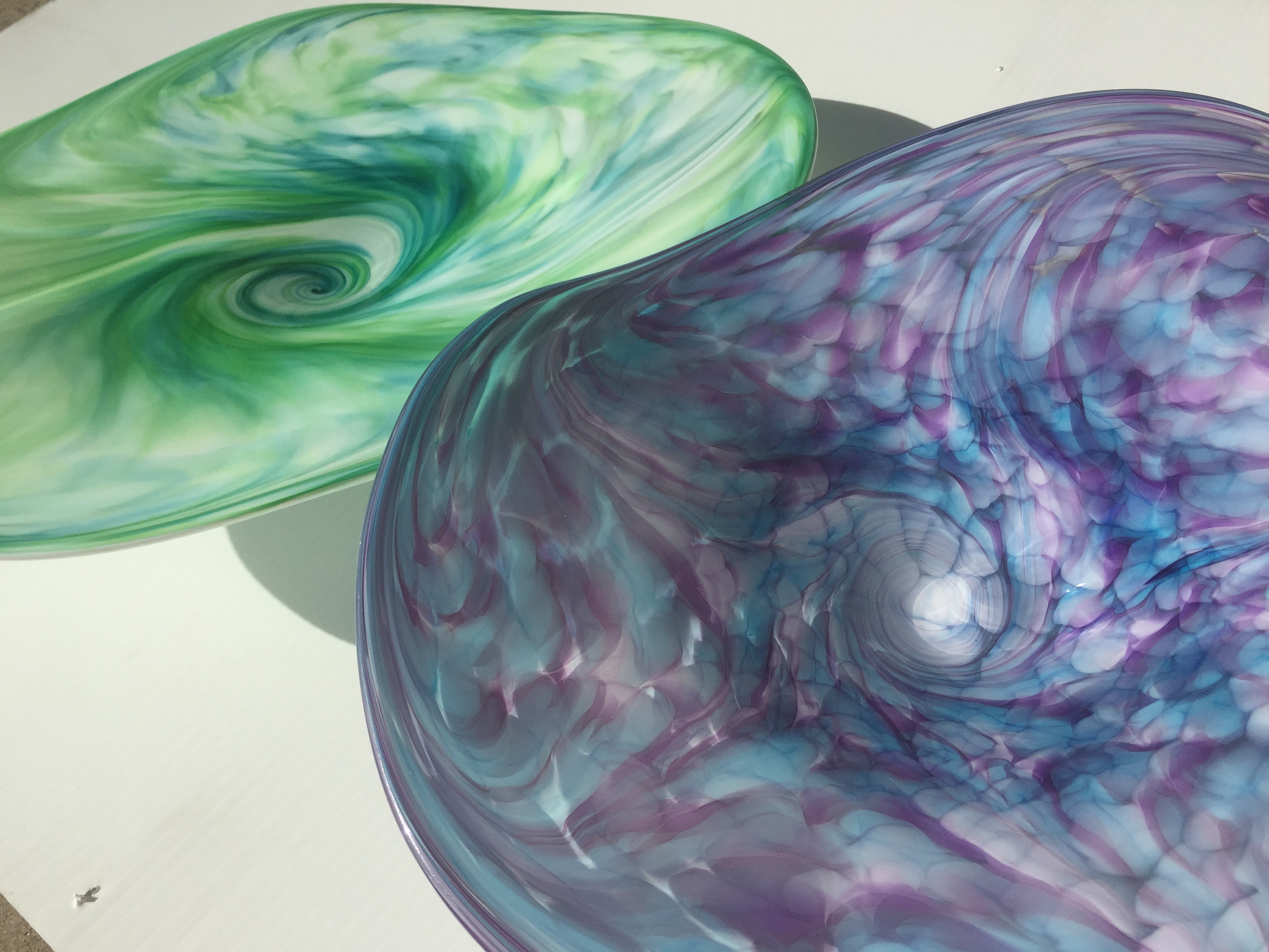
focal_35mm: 29
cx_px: 634
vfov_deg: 48.2
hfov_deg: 61.7
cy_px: 476
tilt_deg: -47.1
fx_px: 1063
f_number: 2.2
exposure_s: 1/5650
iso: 32
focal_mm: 4.15
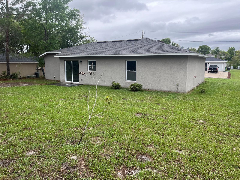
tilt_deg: -7.7
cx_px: 120
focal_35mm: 26
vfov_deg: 53.1
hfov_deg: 67.3
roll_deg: +0.0
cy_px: 90
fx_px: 180
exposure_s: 1/558
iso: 50
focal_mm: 5.1
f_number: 1.6
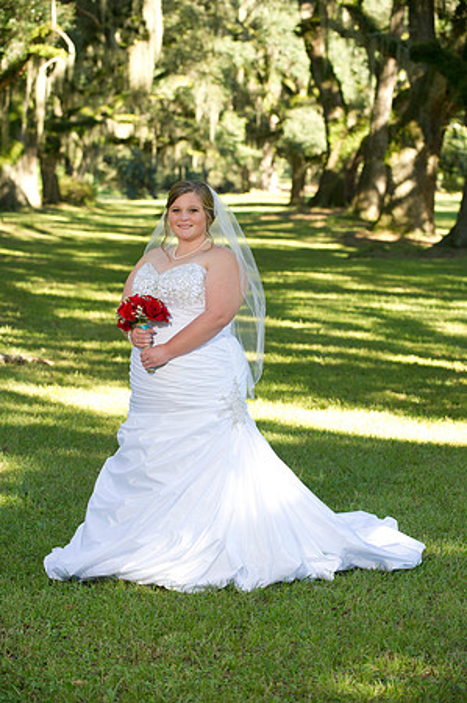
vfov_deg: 19.5
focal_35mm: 105
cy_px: 352
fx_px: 2048
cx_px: 234
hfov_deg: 13.0
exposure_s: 1/125
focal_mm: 105
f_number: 4.5
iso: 400
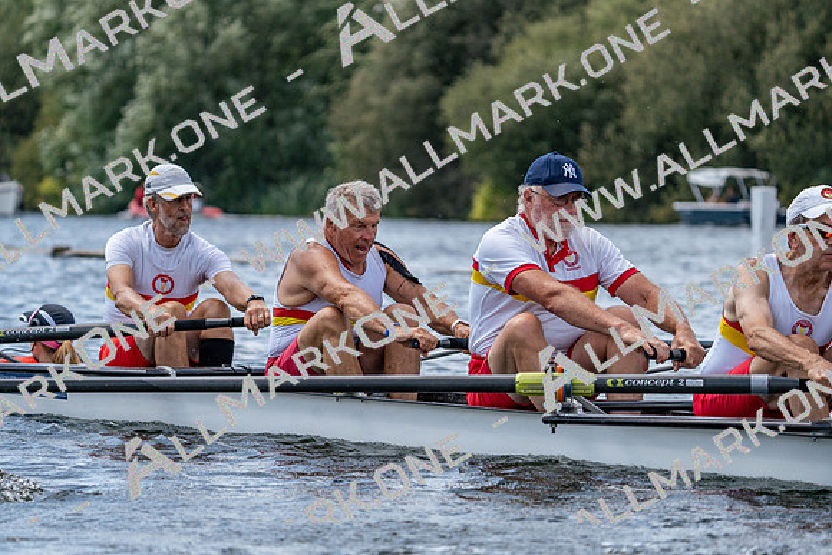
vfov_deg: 6.5
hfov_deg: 9.8
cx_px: 416
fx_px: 4877
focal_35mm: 211
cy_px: 278
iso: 400
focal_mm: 211
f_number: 5.6
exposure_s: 1/2000
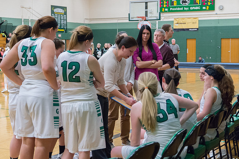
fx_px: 461
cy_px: 80
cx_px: 120
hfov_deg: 29.0
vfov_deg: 19.6
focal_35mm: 70
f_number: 5.6
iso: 8000
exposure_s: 1/250
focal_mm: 65
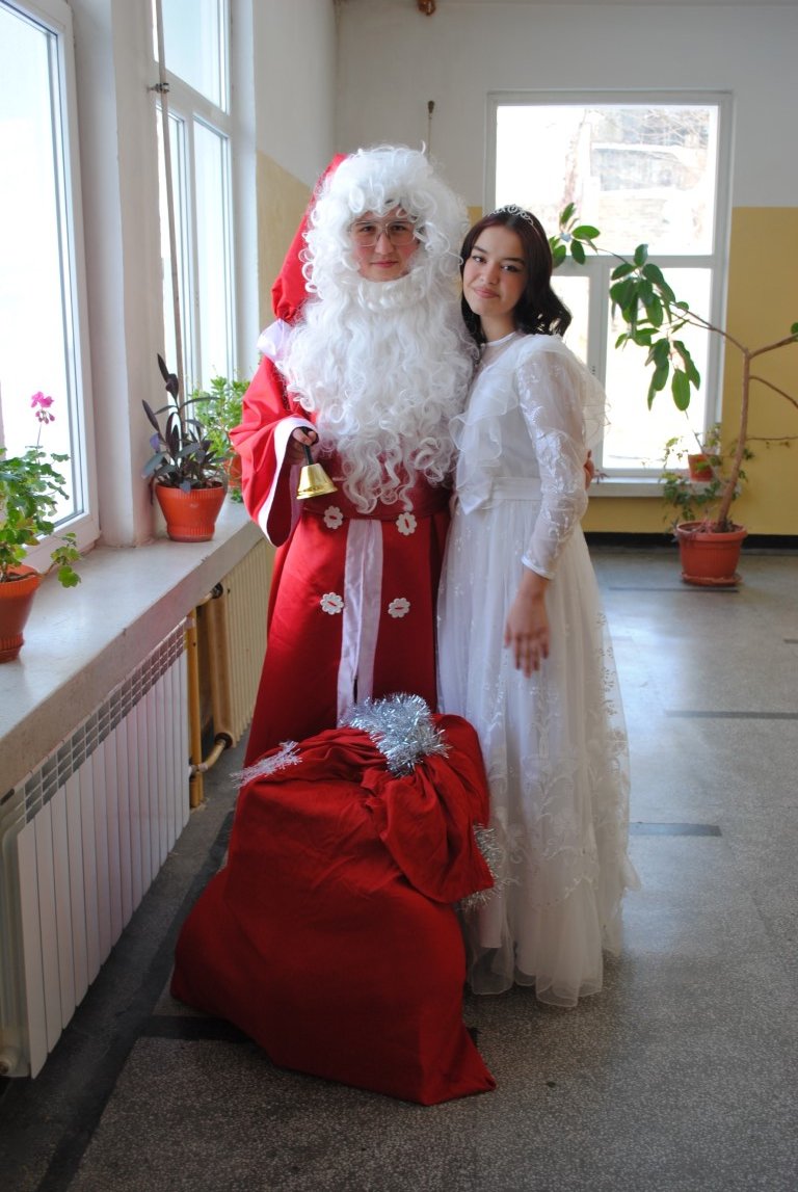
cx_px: 399
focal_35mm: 36
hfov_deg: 37.0
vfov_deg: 53.1
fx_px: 1193
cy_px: 596
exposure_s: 1/40
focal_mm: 24
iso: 200
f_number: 4
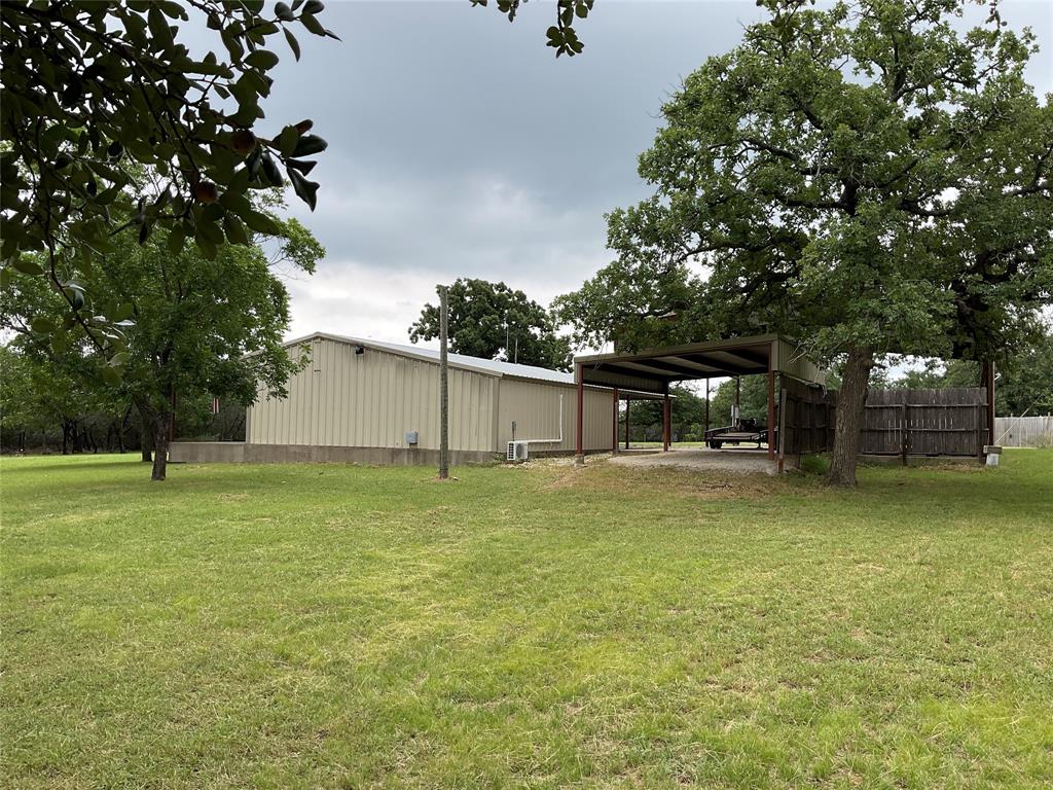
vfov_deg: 48.2
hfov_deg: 61.7
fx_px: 882
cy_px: 395
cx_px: 526
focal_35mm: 29
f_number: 1.8
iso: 16
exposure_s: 1/709
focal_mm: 3
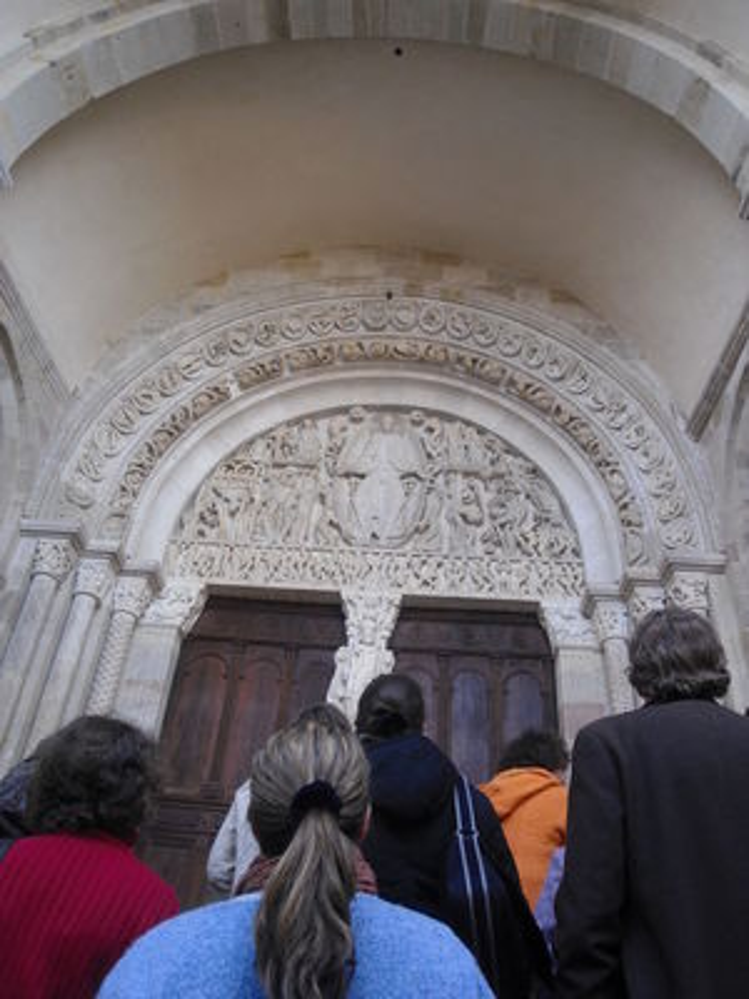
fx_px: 808
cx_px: 374
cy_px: 500
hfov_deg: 49.7
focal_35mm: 28
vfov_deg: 63.4
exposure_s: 1/100
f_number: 2.6
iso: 100
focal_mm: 4.65
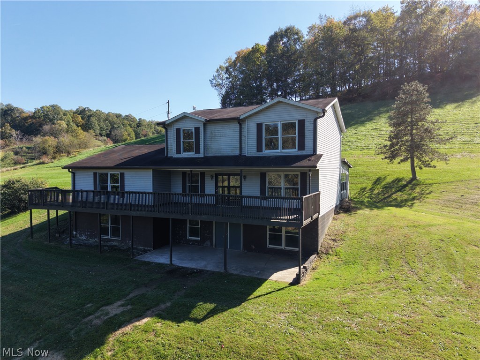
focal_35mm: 24
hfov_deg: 71.6
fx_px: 333
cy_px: 180
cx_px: 240
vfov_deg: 56.8
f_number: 1.8
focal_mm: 8.67
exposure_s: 1/1000
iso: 100
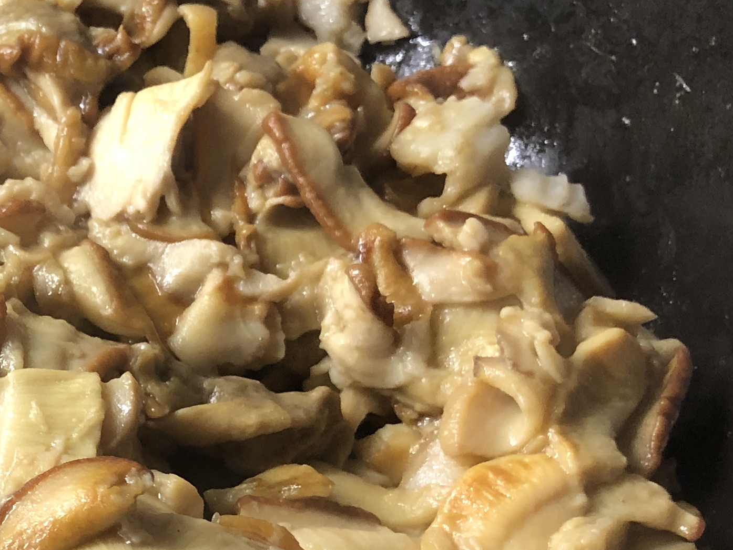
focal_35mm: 81
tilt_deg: -49.0
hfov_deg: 21.9
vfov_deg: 18.1
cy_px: 414
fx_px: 1715
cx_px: -194
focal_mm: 3.99
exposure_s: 1/17
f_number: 1.8
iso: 64
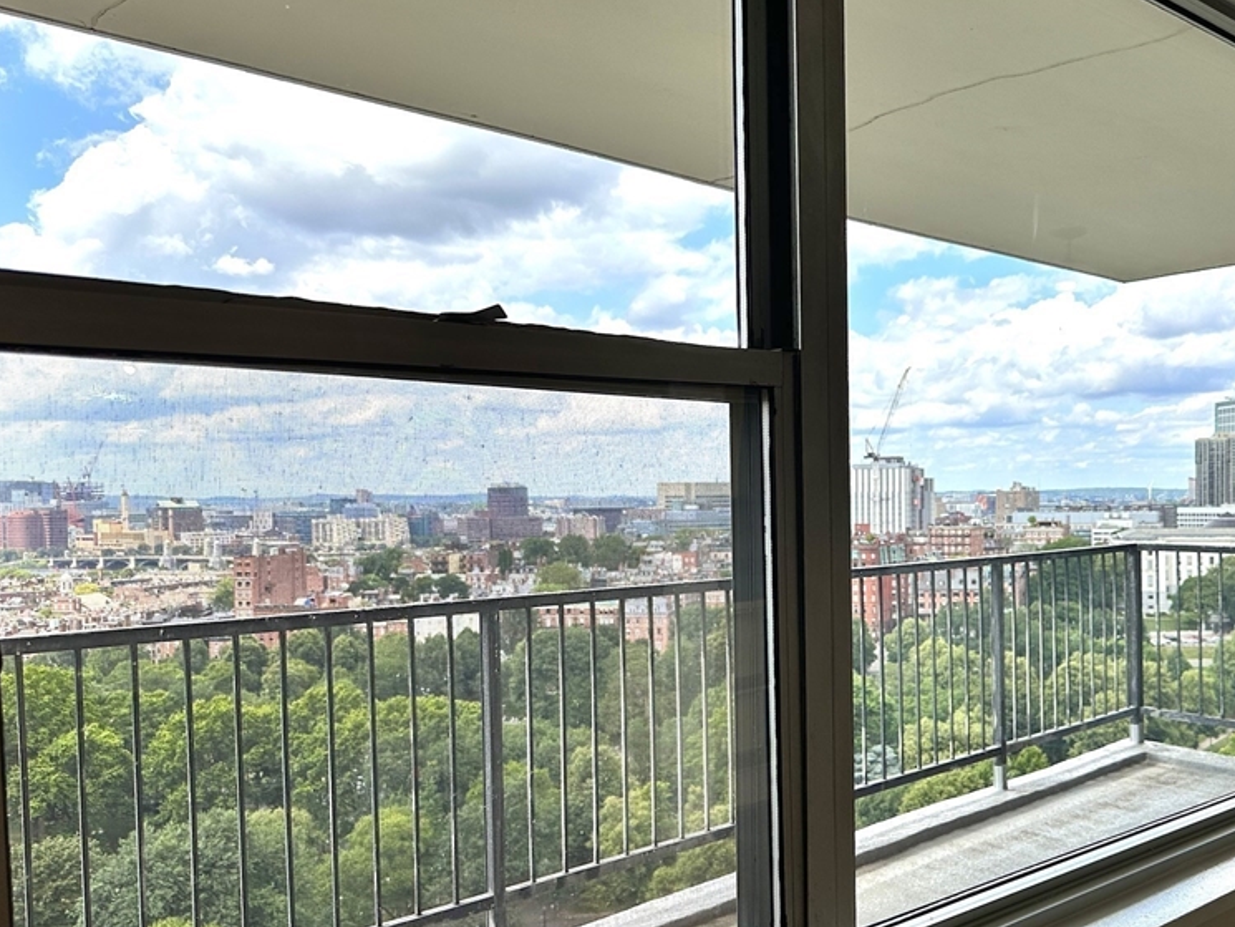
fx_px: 1178
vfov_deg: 42.9
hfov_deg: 54.1
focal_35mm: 33
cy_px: 527
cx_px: 834
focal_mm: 6.86
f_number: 1.78
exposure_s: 1/2028
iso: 80
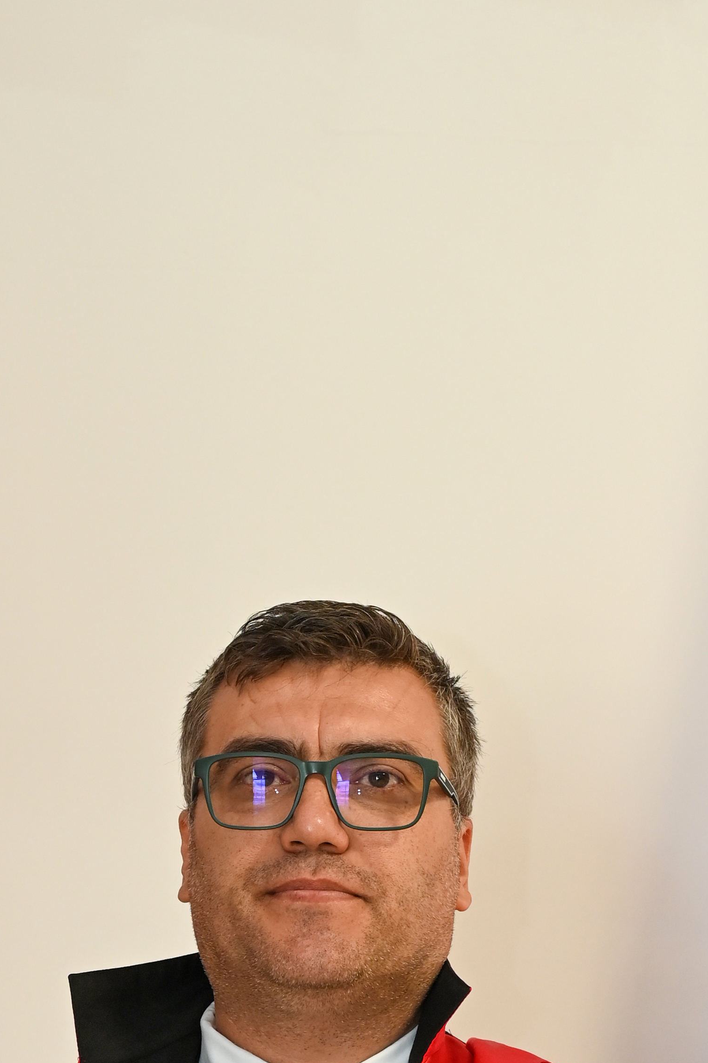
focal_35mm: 133
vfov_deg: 15.2
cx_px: 273
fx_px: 3929
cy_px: 1054
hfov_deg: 10.3
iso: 640
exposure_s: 1/60
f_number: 4
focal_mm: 50
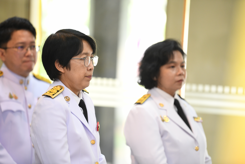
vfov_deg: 6.9
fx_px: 1361
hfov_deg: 10.3
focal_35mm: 200
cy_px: 82
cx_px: 122
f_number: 2.8
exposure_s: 1/200
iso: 2000
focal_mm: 200
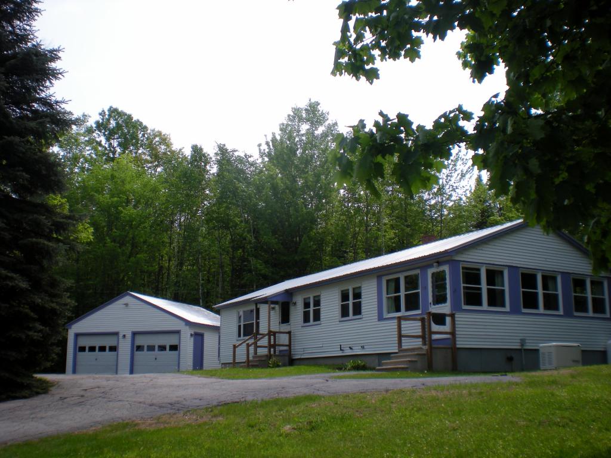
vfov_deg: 37.7
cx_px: 306
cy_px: 229
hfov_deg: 49.0
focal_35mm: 38
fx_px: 671
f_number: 4.6
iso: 64
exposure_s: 1/502
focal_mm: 6.3
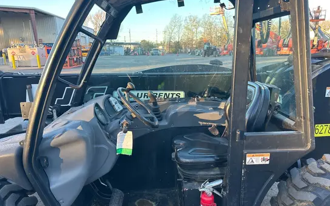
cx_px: 167
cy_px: 113
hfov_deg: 66.5
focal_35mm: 28
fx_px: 252
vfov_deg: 44.4
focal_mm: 5.7
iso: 50
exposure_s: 1/167
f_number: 1.5
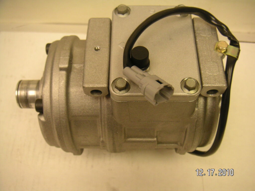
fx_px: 280
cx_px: 128
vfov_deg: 37.7
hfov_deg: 49.0
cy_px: 96
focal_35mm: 38
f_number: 2.8
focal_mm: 6
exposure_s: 1/45
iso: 80
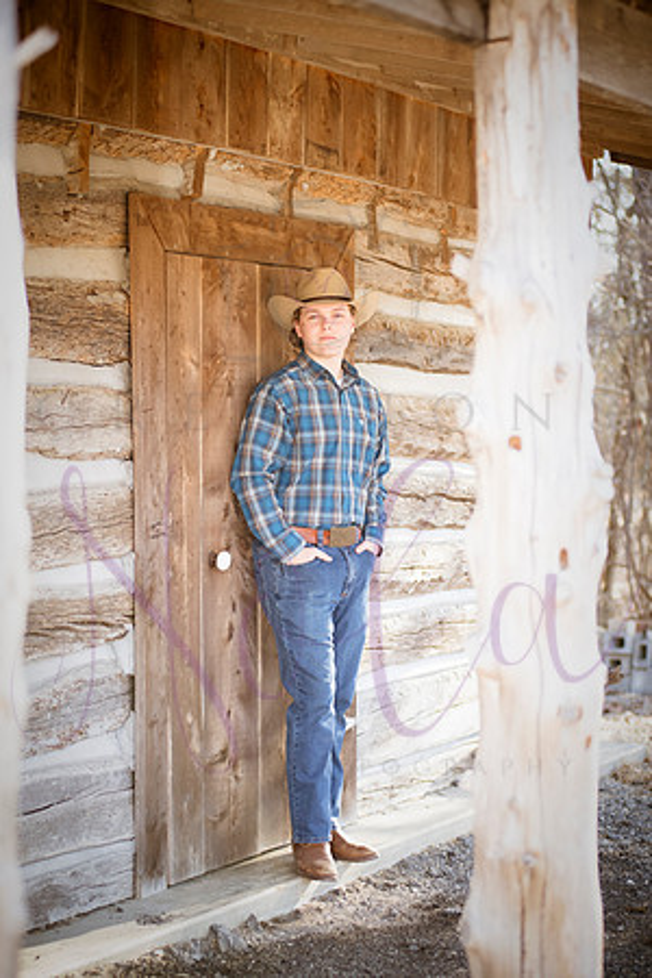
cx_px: 326
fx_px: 2173
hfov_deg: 17.1
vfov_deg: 25.4
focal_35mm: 80
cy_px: 489
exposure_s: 1/500
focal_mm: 80
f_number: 3.2
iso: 800
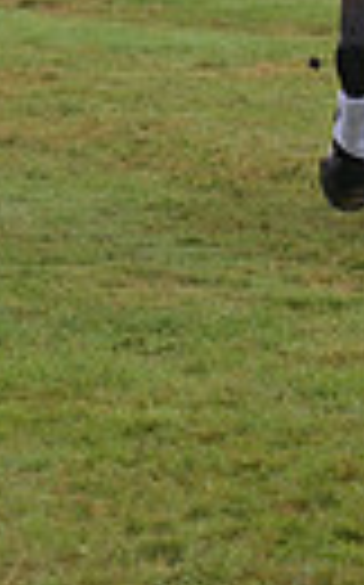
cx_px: 840
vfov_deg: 4.8
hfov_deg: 3.0
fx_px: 6952
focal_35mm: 437
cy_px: -227
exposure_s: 1/800
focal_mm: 96
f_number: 5.6
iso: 720
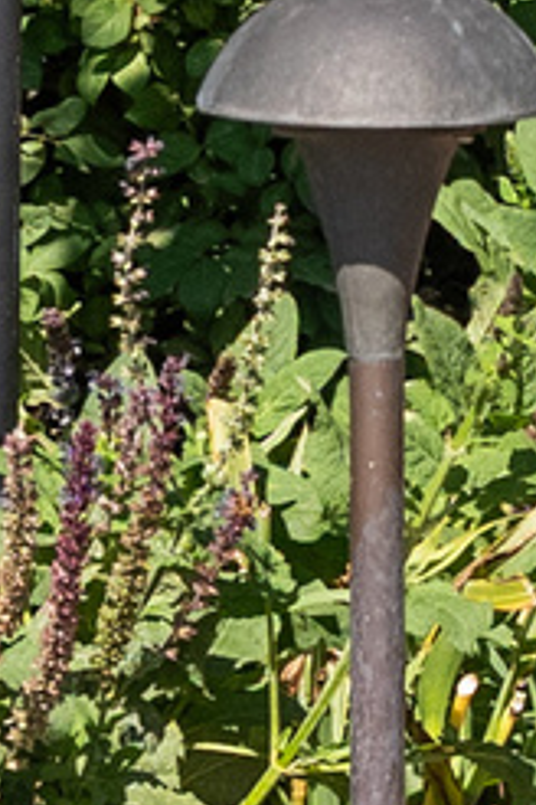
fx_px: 8572
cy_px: -1149
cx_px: 1226
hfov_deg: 3.5
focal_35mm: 384
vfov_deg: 5.2
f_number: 6.3
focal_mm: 46.1
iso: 640
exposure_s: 1/1250
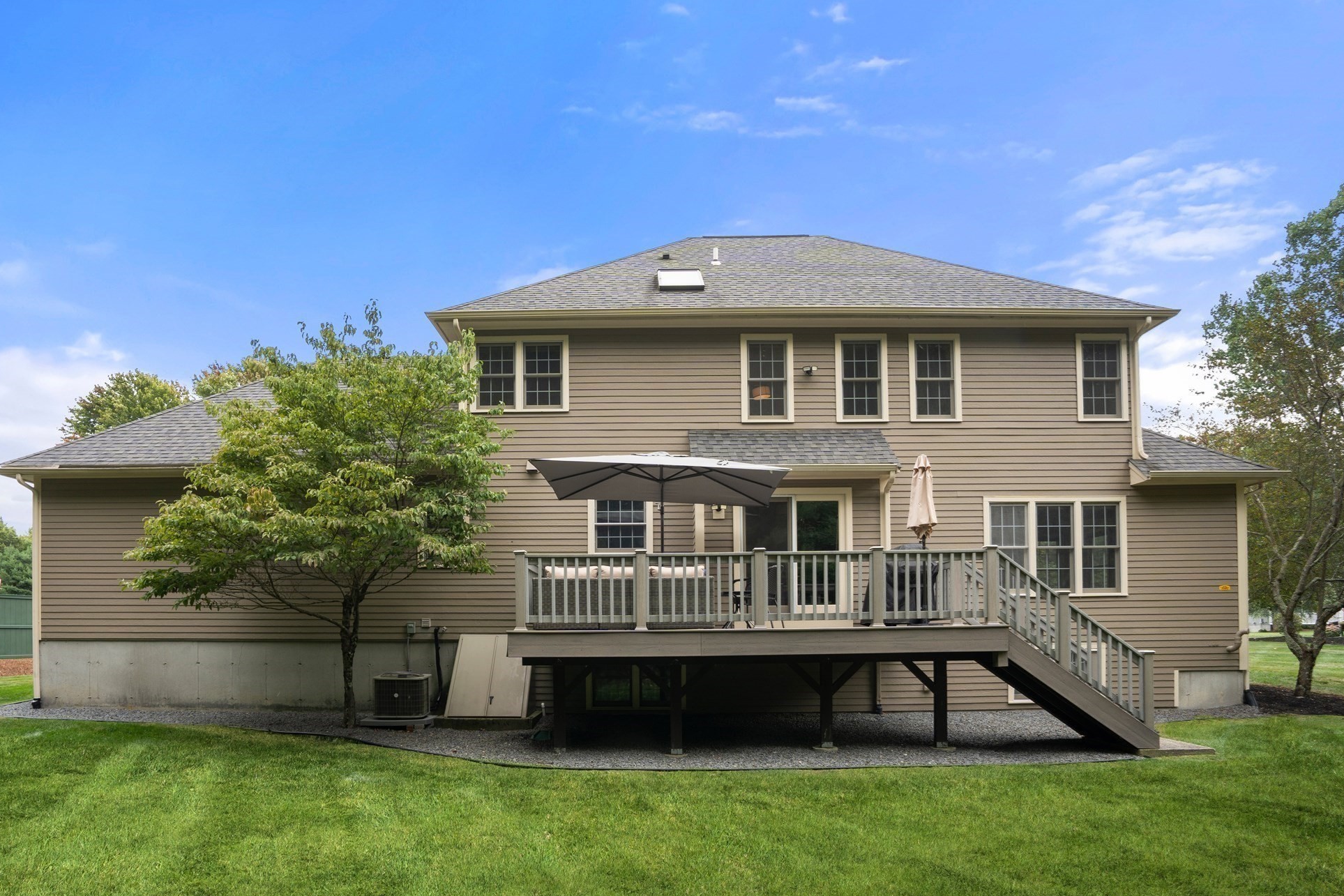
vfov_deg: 70.4
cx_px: 631
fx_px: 635
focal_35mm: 17
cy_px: 454
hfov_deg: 93.2
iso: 400
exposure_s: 1/100
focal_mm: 16
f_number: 9
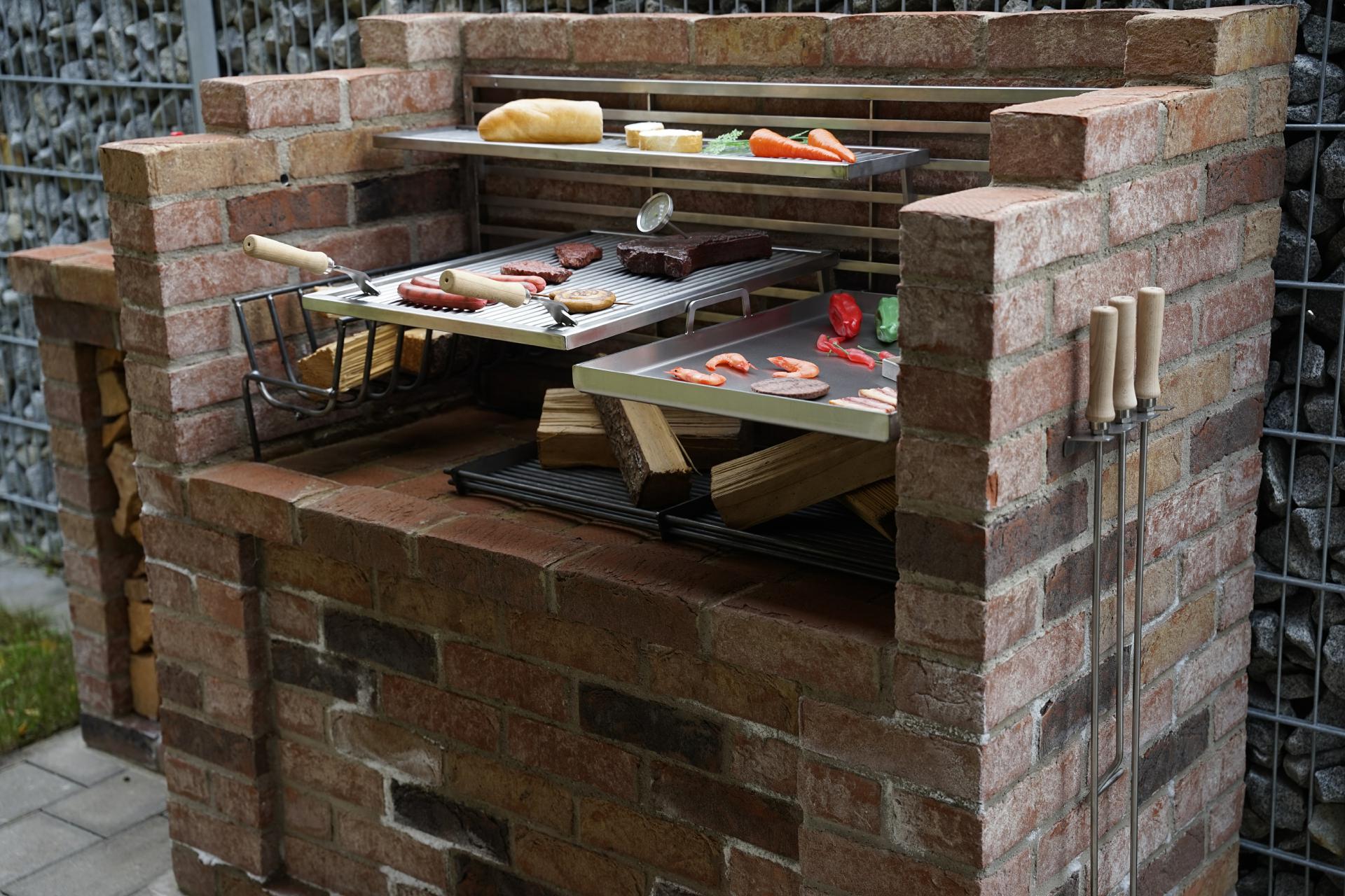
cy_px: 448
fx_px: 1786
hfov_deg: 41.3
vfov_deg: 28.2
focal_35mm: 48
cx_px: 672
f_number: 3.5
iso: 100
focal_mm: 47.8
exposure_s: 1/100
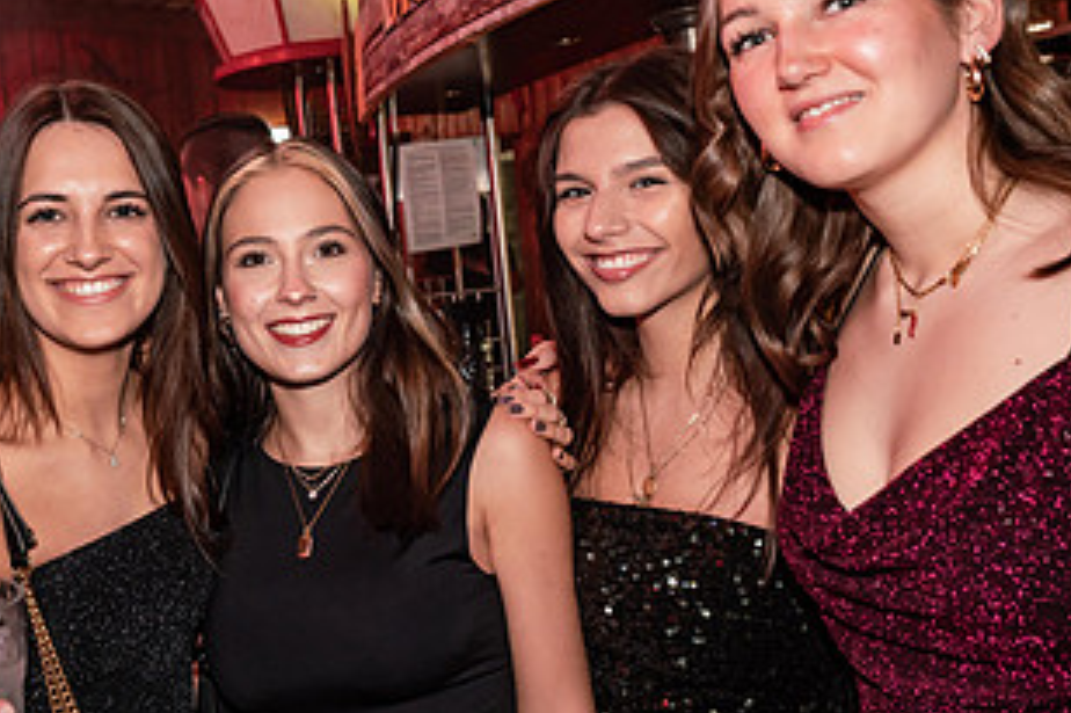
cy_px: 304
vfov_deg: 27.5
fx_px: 1457
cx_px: 285
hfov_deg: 39.4
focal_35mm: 49
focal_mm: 26
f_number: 4.5
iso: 1600
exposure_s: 1/60
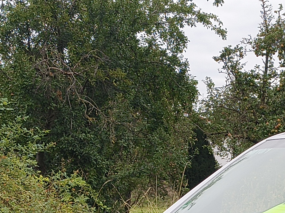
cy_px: 213
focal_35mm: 111
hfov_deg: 17.5
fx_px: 914
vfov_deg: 13.2
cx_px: 249
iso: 100
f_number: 1.8
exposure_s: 1/549
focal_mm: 5.56
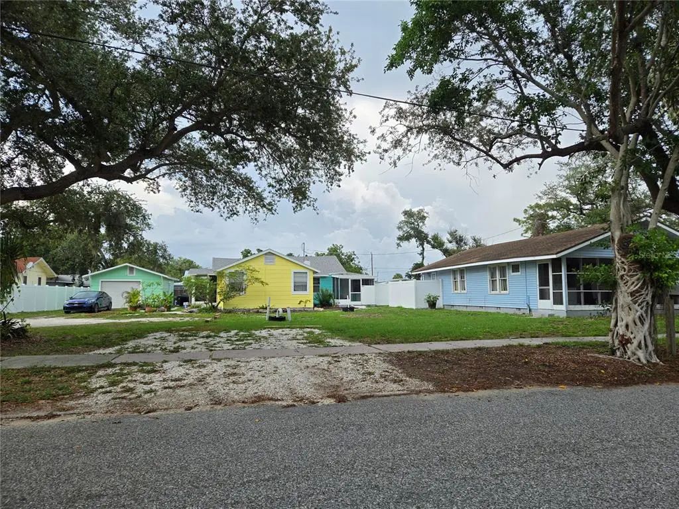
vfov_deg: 58.9
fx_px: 451
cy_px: 254
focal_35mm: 23
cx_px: 340
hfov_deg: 73.9
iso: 25
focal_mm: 5.4
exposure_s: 1/601
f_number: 1.8
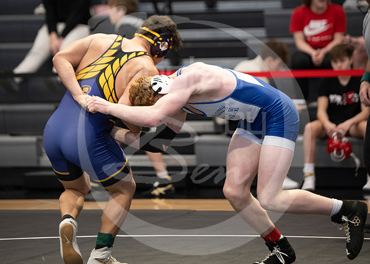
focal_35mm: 229
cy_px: 89
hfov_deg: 8.8
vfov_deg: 6.3
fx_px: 2406
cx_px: 203
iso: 3200
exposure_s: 1/1000
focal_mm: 165
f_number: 2.8
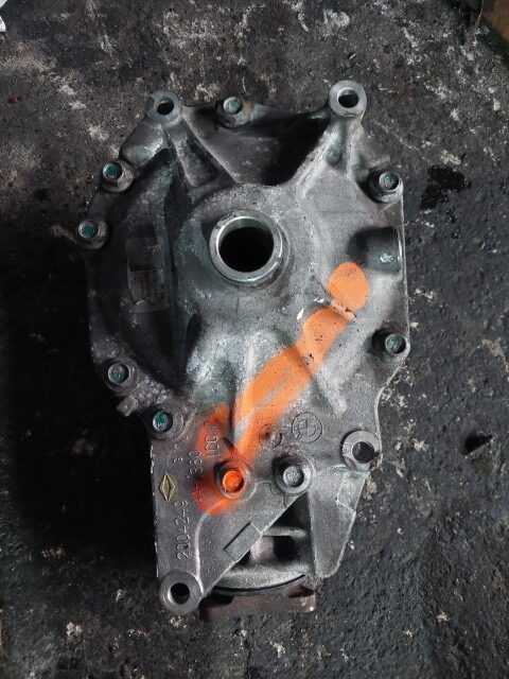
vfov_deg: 69.4
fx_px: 490
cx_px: 254
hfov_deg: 54.9
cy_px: 340
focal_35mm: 25
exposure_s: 1/50
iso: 640
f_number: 1.8
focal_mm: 5.23
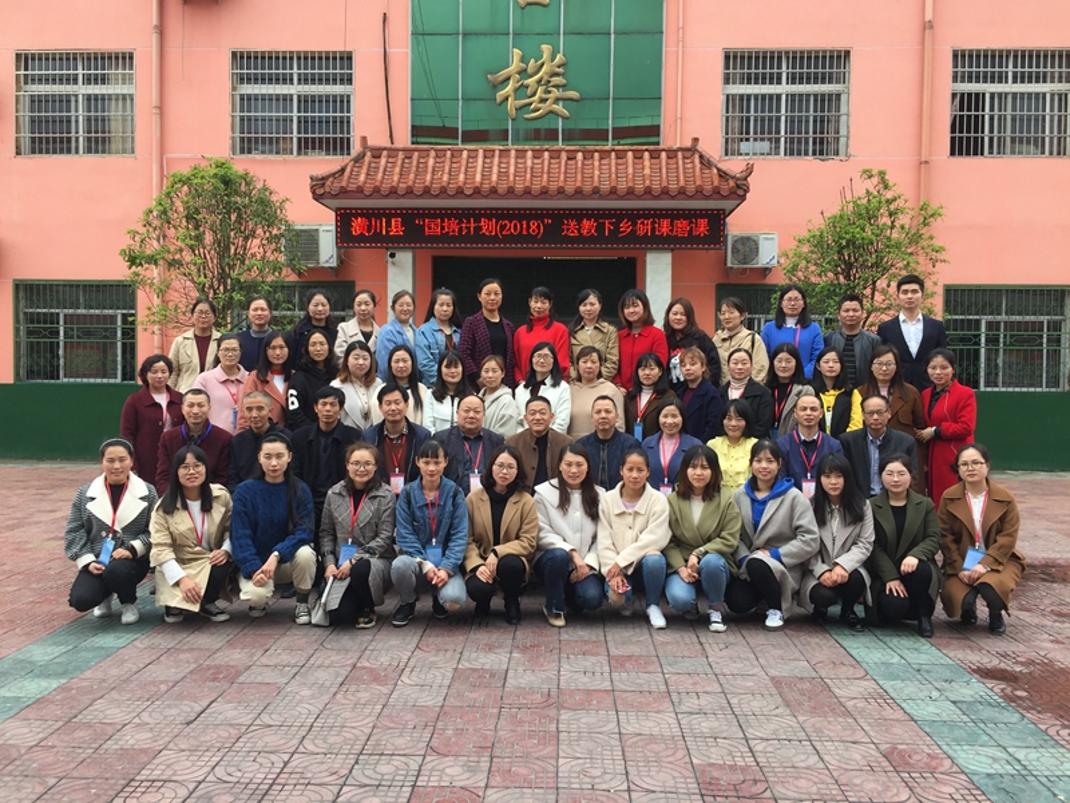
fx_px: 896
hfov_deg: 61.7
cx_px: 535
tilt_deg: -1.5
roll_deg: -1.4
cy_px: 402
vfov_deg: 48.2
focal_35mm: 29
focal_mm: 4.15
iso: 32
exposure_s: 1/395
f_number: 2.2
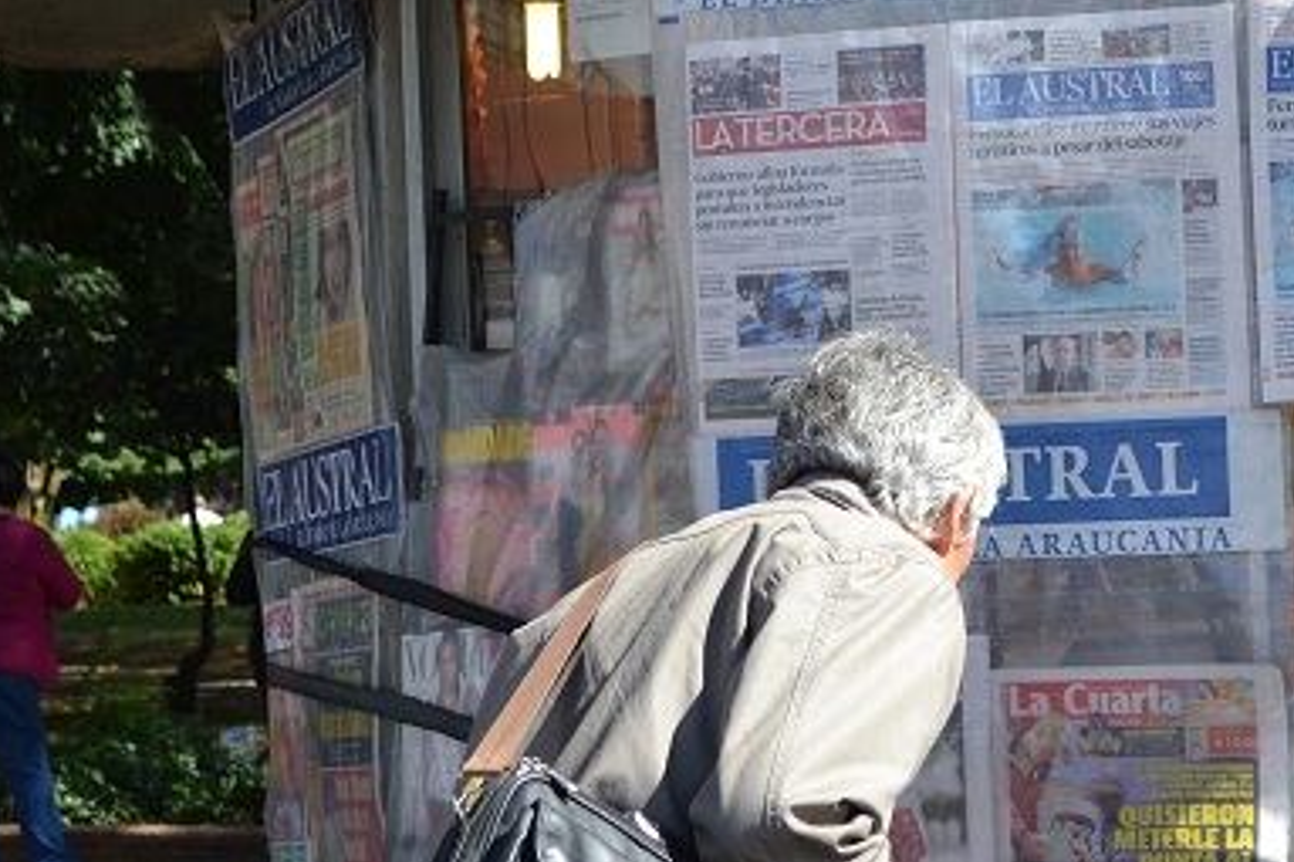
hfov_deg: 19.0
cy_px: 134
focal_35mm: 107
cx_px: 946
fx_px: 3844
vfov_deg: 12.7
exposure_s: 1/160
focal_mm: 42
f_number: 6.3
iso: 100
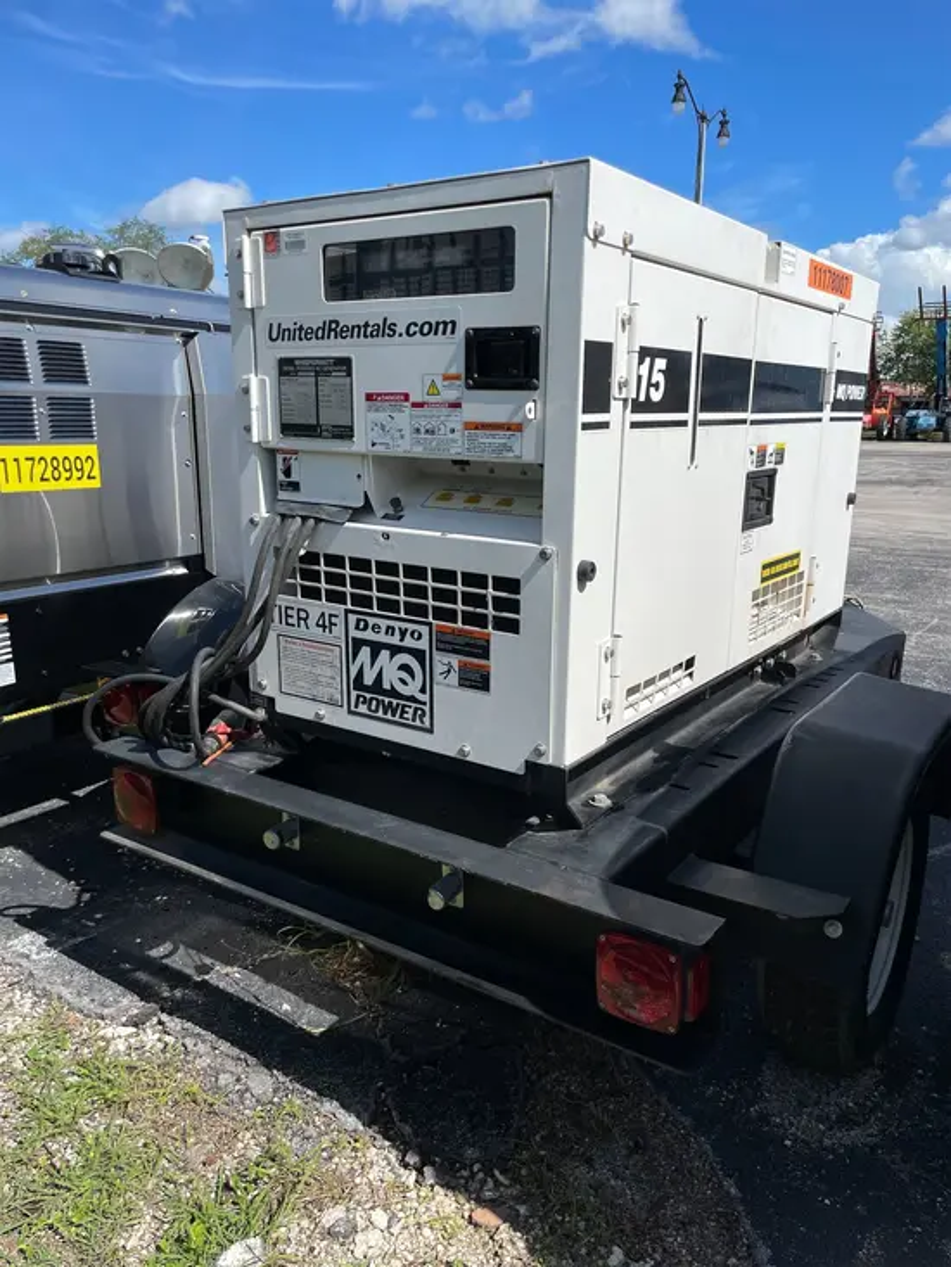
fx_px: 952
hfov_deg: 53.1
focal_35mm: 26
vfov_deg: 67.3
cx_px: 476
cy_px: 634
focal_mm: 4.2
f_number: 1.6
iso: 50
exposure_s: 1/6135
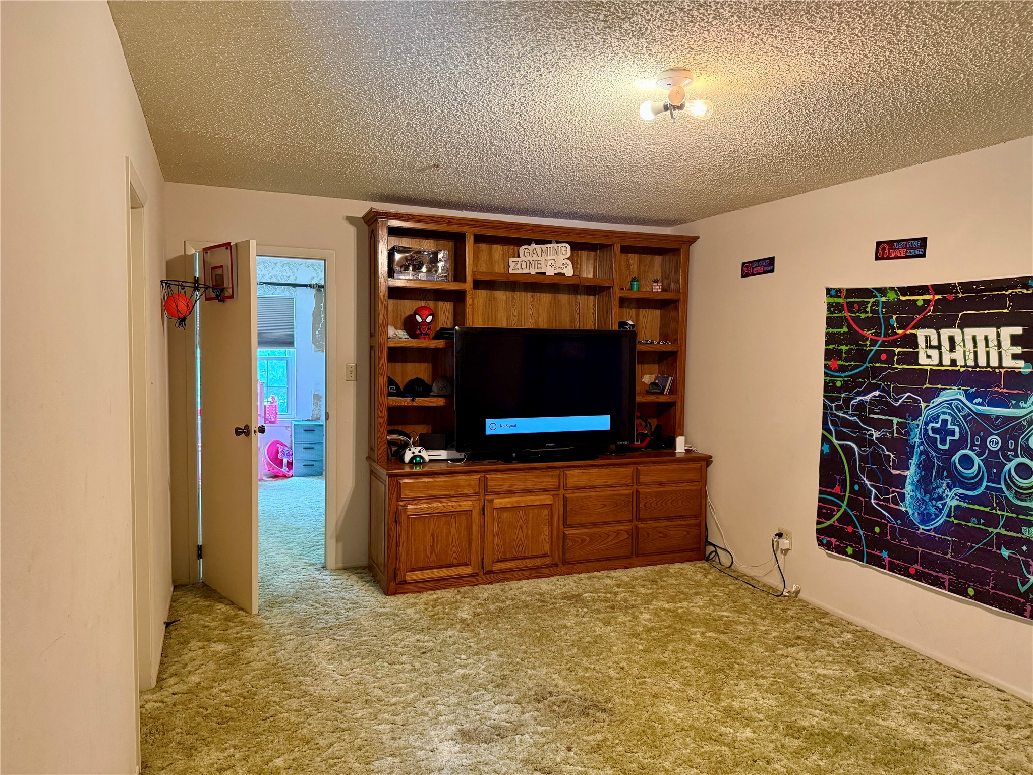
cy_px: 388
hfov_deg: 71.6
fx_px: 716
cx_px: 516
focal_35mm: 24
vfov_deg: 56.8
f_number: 1.78
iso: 640
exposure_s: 1/60
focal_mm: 6.76
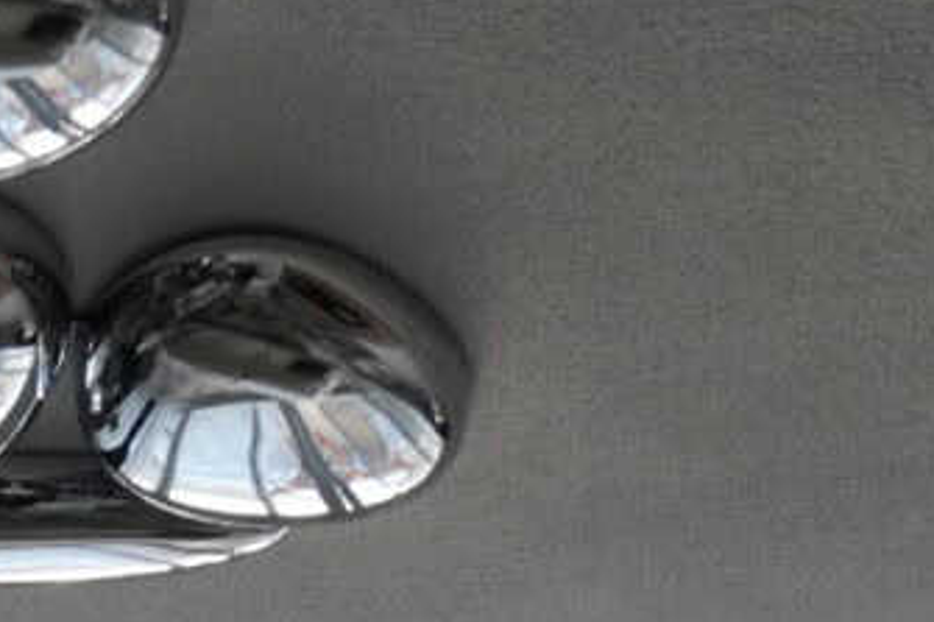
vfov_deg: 10.0
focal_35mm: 104
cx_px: -390
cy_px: 1845
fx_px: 2697
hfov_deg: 17.9
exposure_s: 1/160
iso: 800
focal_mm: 17
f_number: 4
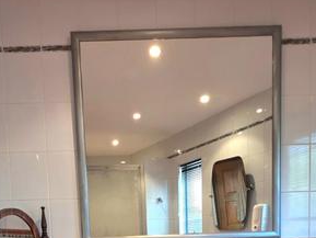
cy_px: 283
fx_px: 329
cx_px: 150
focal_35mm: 36
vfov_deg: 32.9
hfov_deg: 51.3
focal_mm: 2.2
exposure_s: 1/50.3
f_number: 1.9
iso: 200
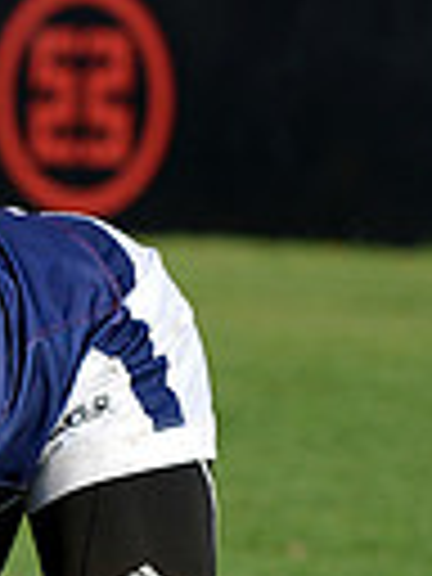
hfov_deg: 3.2
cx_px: -765
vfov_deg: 4.3
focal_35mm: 457
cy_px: 794
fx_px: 7604
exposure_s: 1/1250
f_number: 2.8
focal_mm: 105
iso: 250
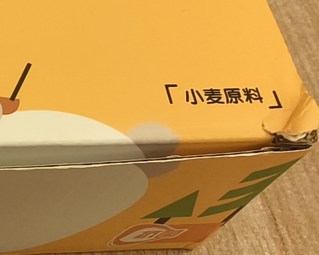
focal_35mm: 87
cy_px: 86
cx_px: -155
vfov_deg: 17.6
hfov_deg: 19.3
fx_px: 822
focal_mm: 2.32
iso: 822
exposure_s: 1/33.3
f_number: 2
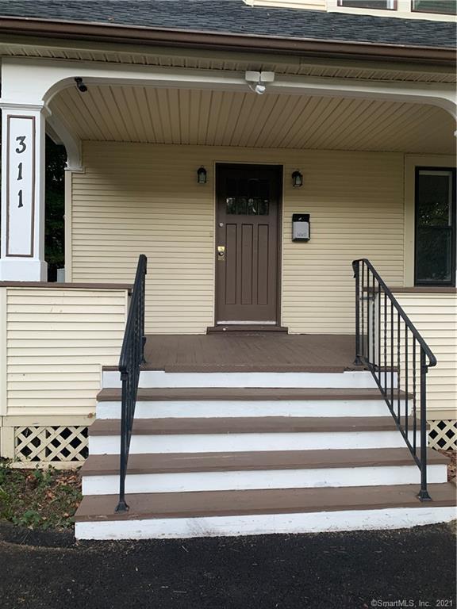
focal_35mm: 26
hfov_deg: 53.1
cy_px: 304
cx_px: 228
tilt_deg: +1.0
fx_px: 458
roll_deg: -0.5
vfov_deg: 67.3
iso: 125
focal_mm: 4.25
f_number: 1.8
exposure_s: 1/60
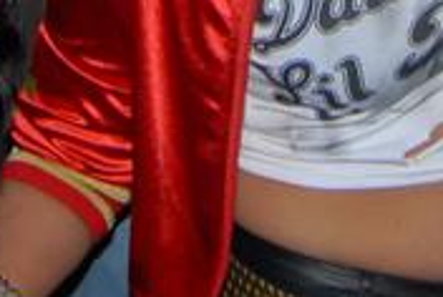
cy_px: -405
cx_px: 194
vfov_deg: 5.7
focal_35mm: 234
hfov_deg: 8.8
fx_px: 2884
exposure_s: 1/13
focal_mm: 24
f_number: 5.6
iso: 400
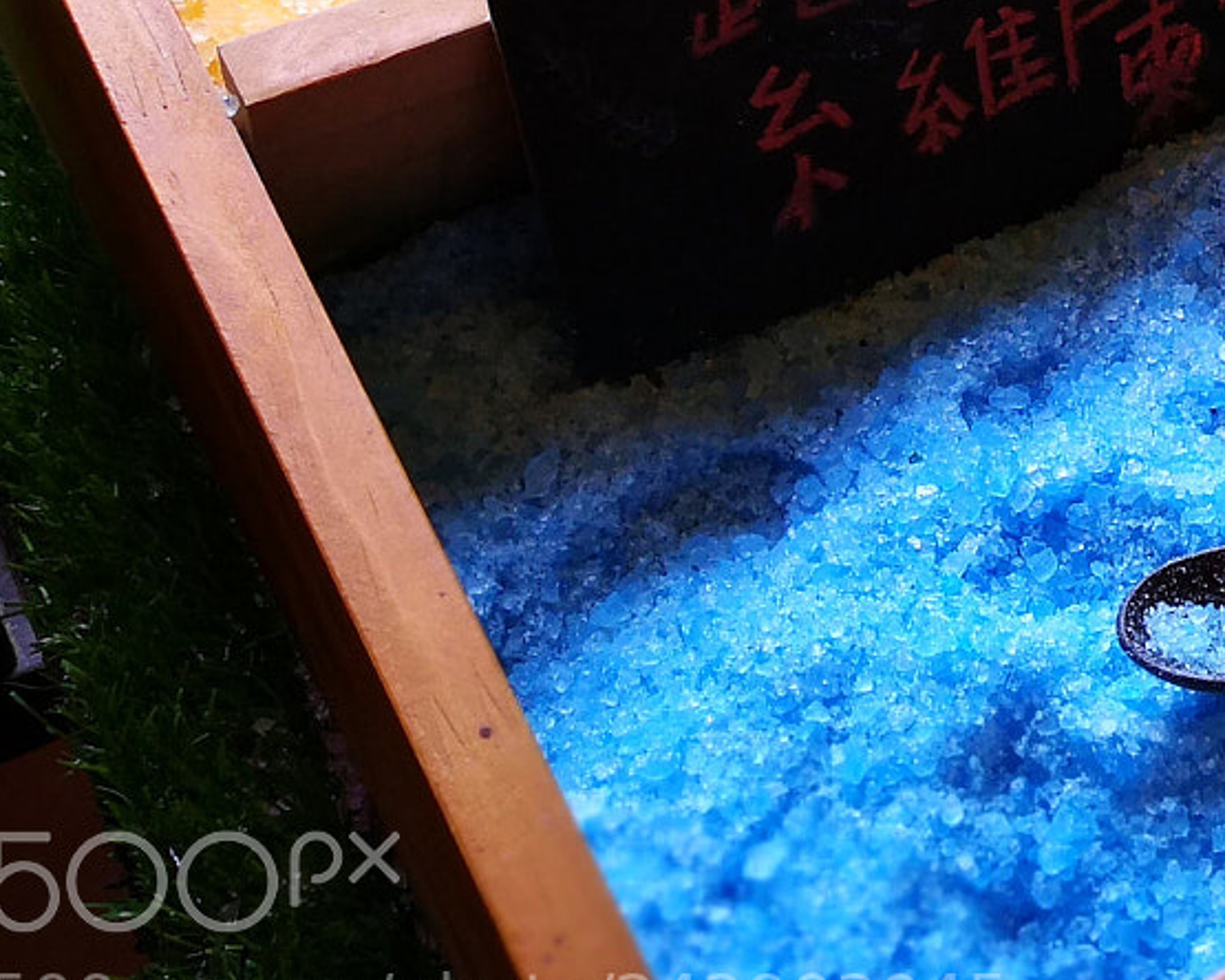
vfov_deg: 19.2
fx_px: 2755
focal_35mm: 76
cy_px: -152
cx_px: 1618
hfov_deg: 22.3
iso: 100
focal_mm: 3.95
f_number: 4
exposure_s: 1/60
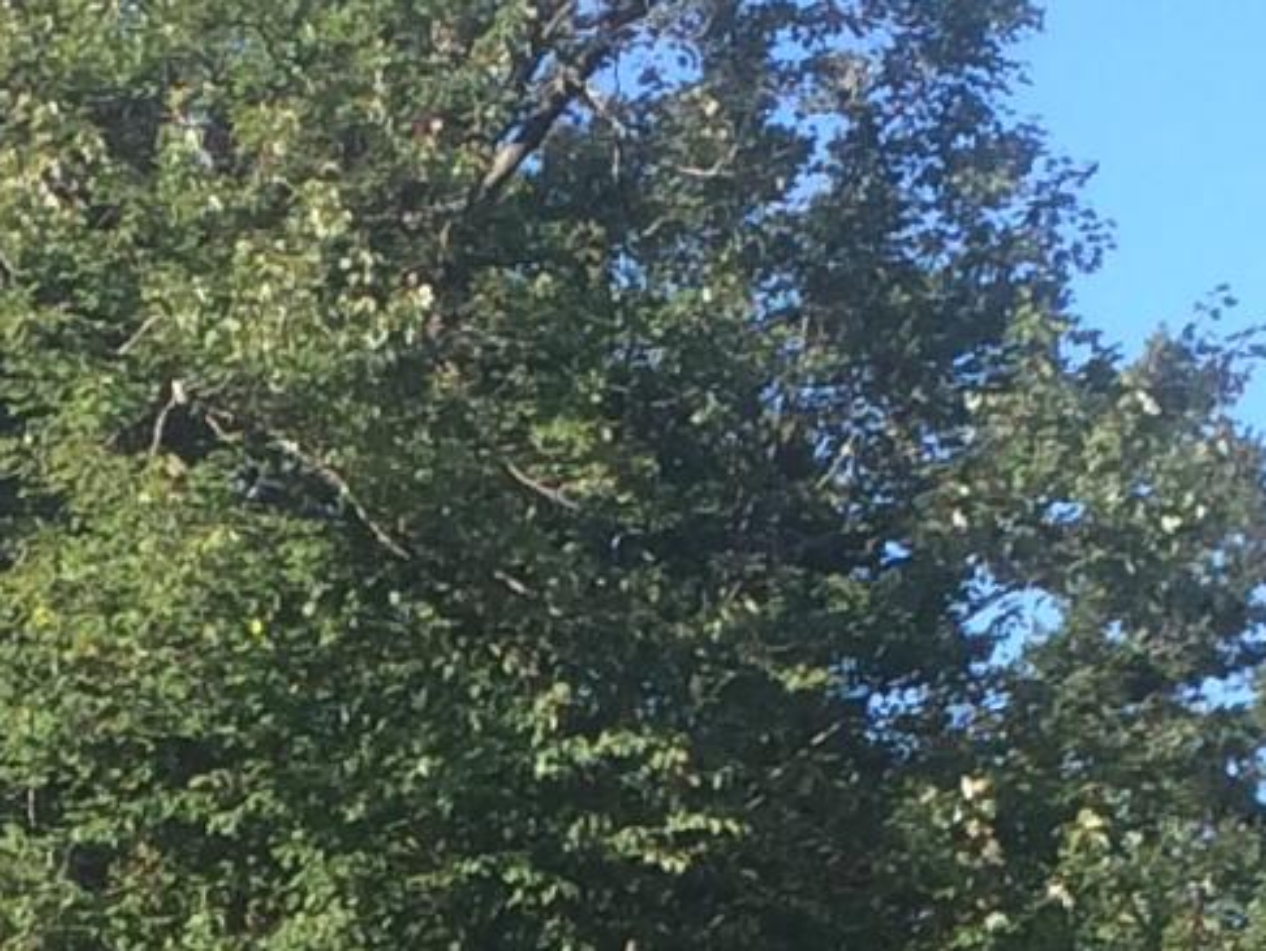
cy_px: 2011
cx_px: 26
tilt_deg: +0.5
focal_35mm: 179
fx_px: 6550
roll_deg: -2.2
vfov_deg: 7.9
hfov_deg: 10.9
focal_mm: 4.15
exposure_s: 1/595
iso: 32
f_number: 2.2
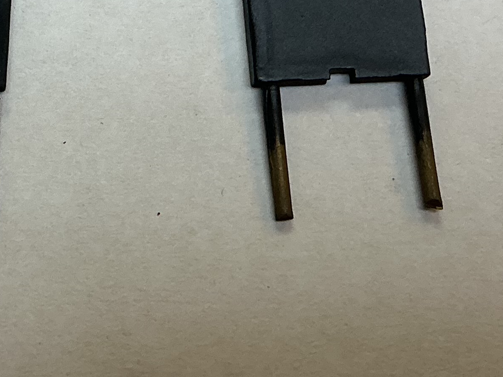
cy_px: -110
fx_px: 1424
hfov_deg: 19.7
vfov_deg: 14.5
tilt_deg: -71.5
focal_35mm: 98
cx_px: 70
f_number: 1.8
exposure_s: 1/100
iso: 25
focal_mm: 3
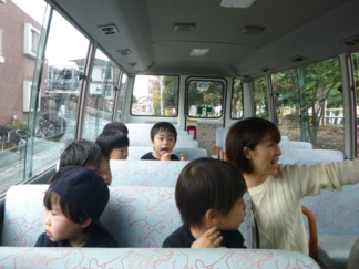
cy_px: 130
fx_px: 280
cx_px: 172
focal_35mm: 27
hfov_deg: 65.3
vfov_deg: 51.3
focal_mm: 4.5
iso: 400
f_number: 3.9
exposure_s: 1/200
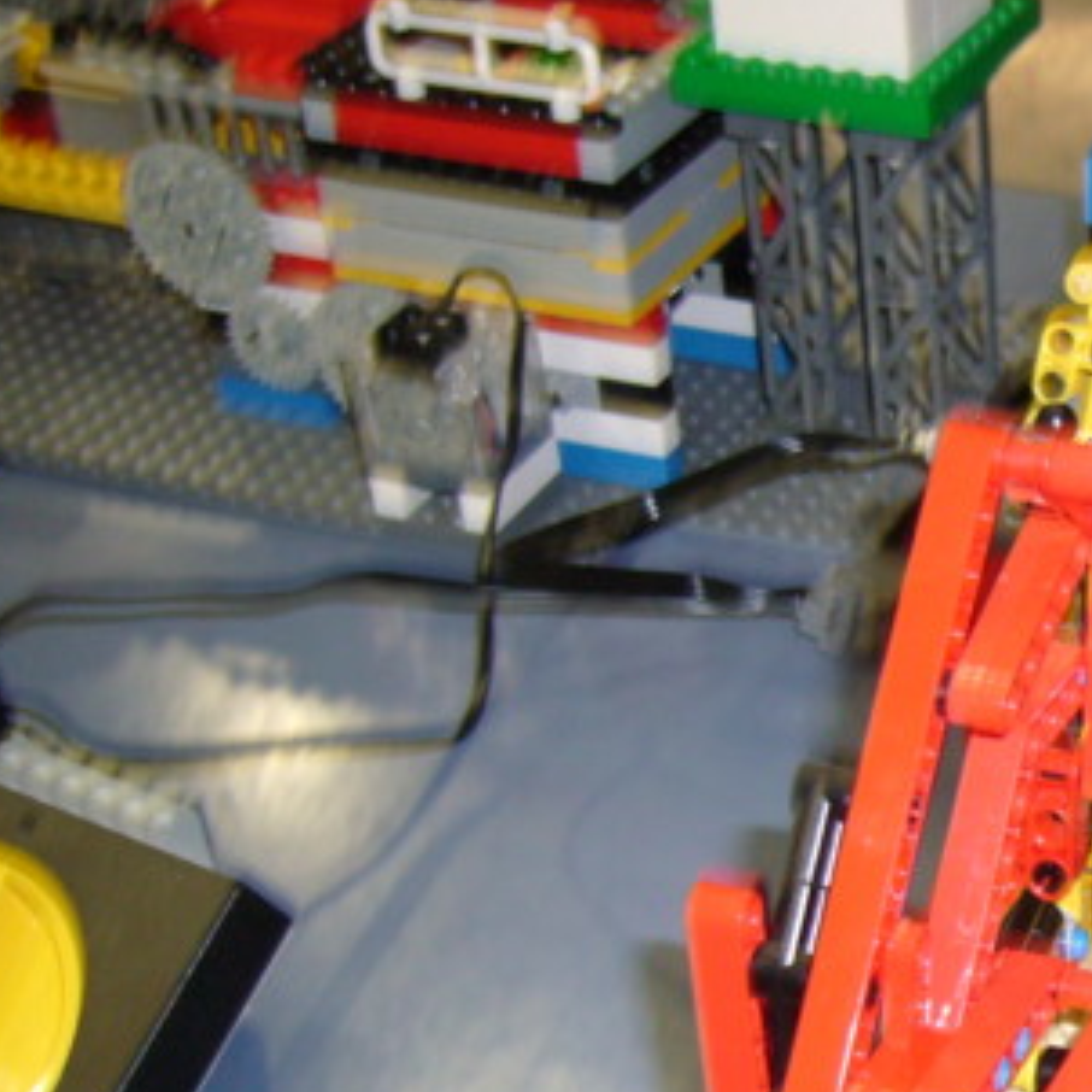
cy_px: 868
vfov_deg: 20.9
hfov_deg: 20.0
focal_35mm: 82
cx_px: 1276
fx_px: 2927
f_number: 2.8
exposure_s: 1/8
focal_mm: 5.8
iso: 100
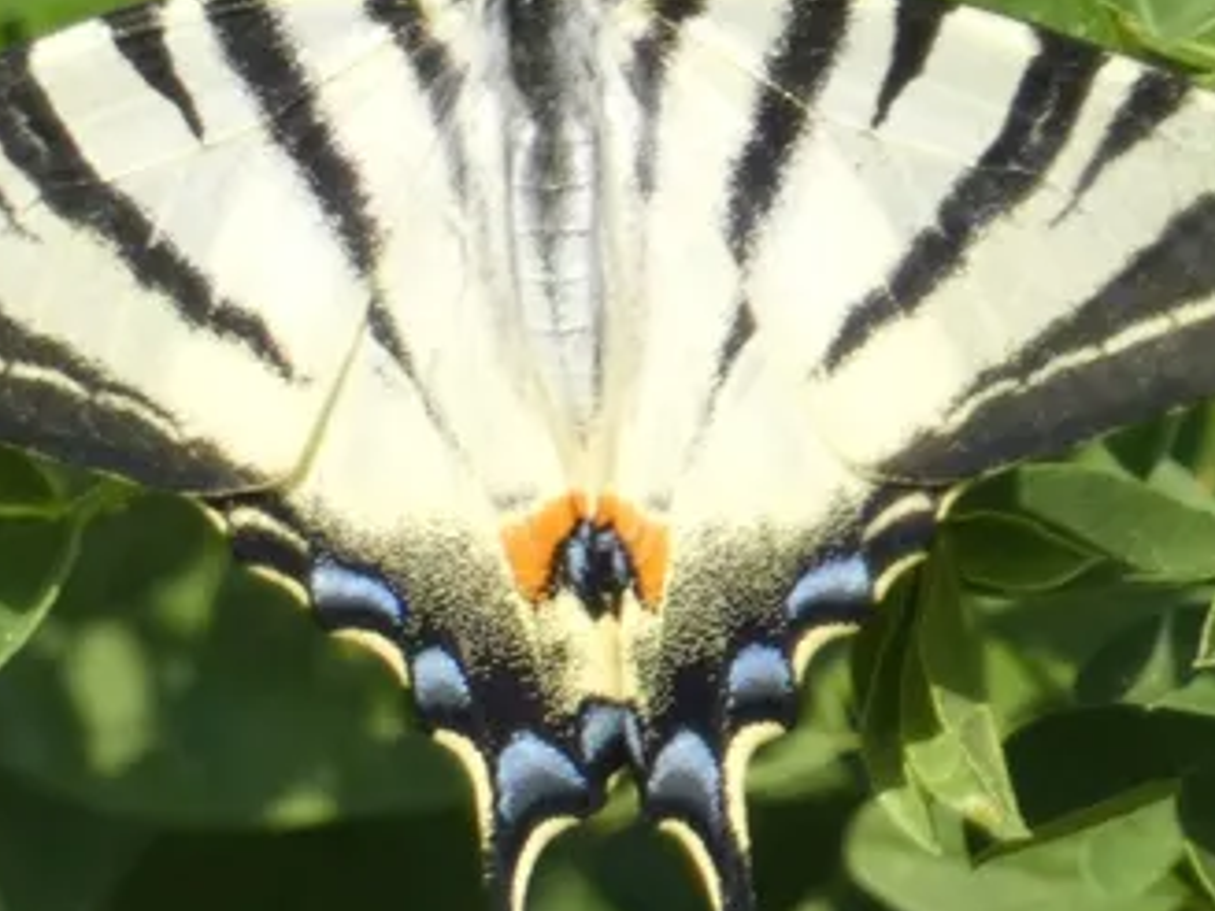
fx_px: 43944
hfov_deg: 1.6
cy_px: 452
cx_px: 559
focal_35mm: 1252
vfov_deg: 1.2
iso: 80
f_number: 5.6
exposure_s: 1/125
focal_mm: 115
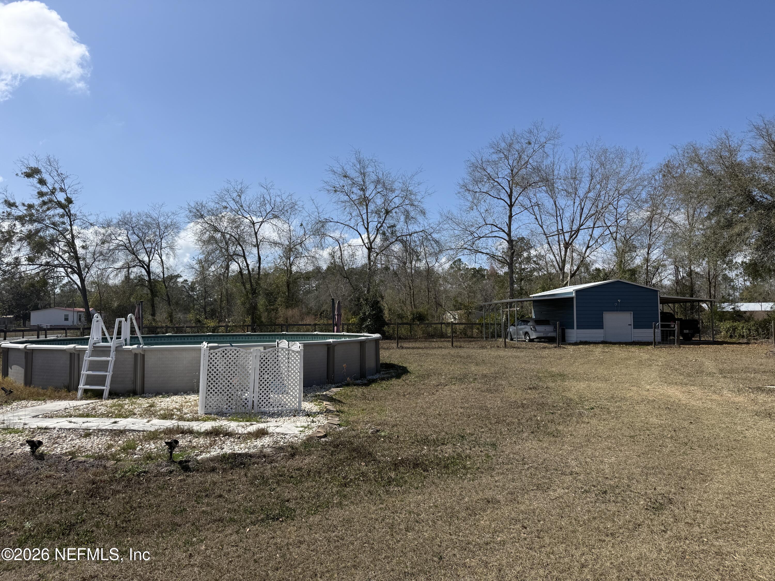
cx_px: 388
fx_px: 537
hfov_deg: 71.6
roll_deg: -0.4
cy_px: 290
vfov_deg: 56.8
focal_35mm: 24
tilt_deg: +4.3
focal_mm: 6.76
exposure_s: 1/6173
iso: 80
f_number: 1.78
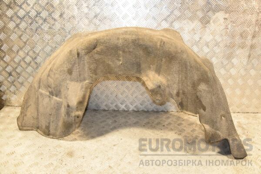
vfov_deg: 41.7
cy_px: 87
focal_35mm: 32
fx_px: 228
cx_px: 130
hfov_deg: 59.5
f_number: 5
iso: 800
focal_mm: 21
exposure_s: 1/160
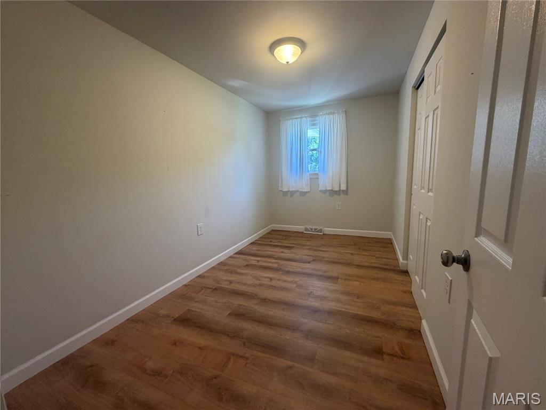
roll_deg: +1.7
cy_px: 205
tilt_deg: -8.4
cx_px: 273
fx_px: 221
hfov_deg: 102.1
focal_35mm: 14
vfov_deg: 85.7
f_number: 2.2
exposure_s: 1/60
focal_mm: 2.22
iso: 200
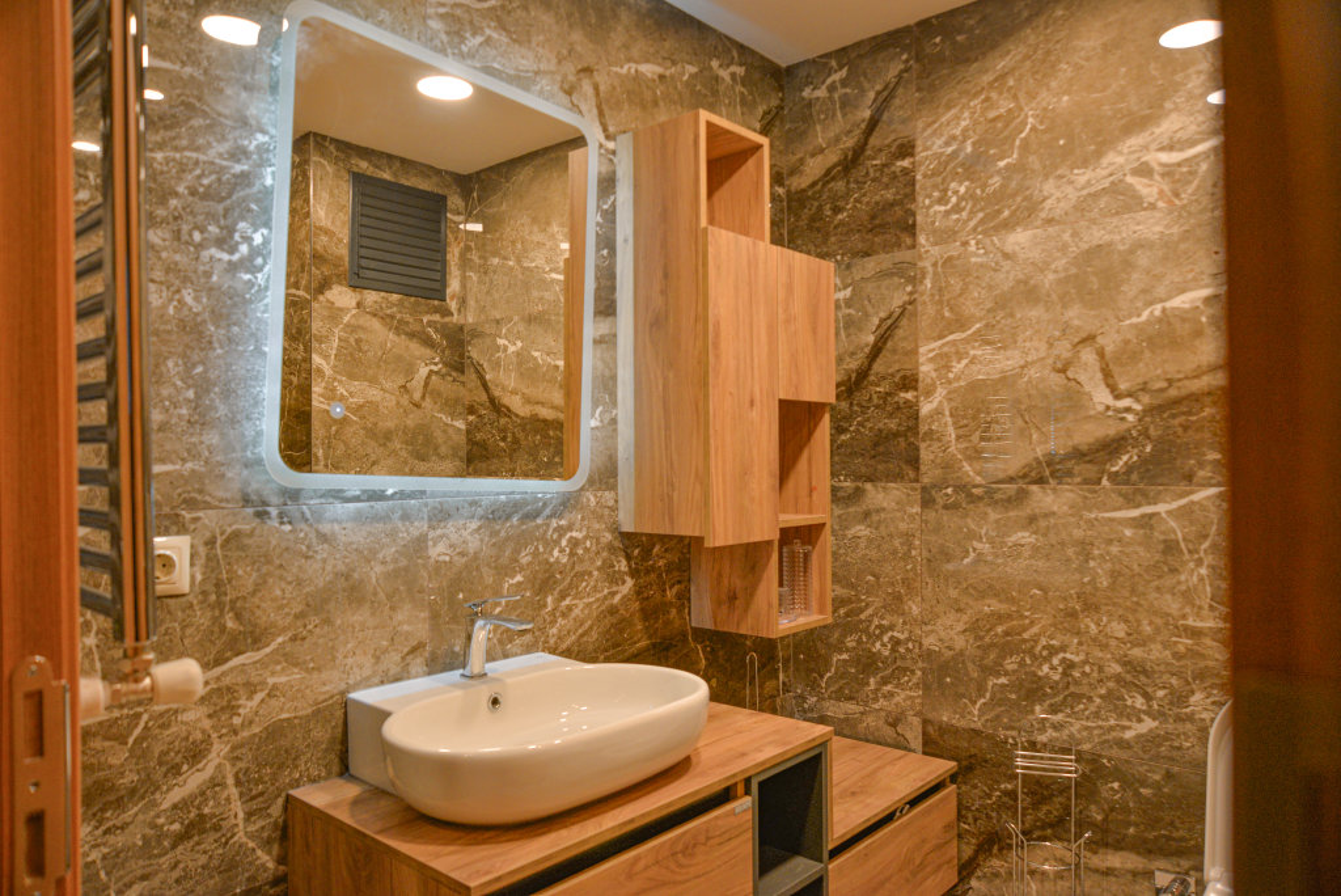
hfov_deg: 73.7
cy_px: 448
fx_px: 894
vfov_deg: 53.2
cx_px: 670
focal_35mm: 24
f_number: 5
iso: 800
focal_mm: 24
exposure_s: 1/60
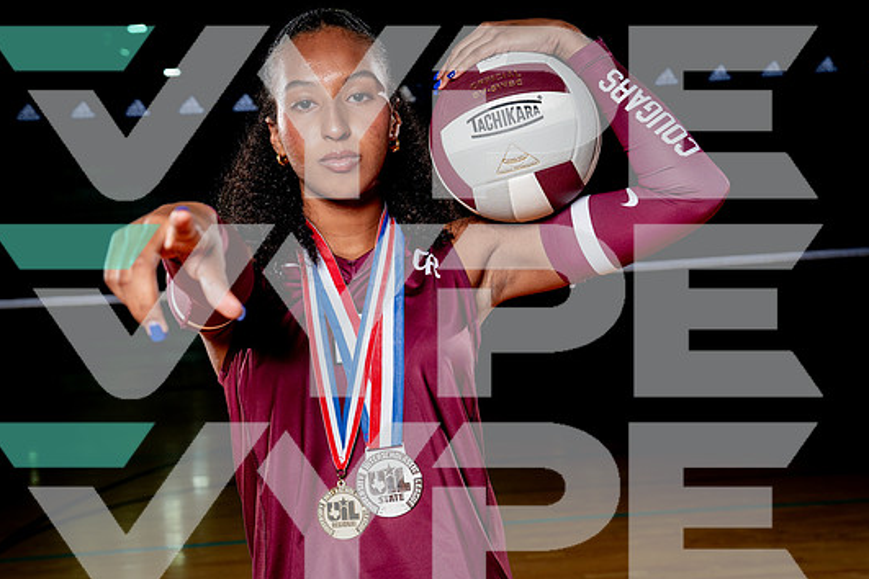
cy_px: 312
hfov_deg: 35.6
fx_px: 1352
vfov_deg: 24.2
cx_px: 406
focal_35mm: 56
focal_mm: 48
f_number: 5.6
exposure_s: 1/250
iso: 250
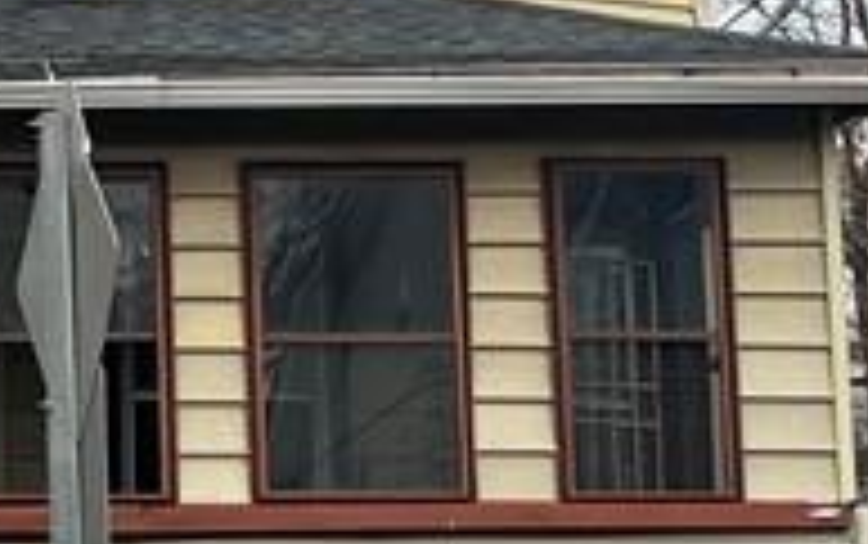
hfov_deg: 13.8
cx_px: -216
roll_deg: +0.2
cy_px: 81
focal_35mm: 146
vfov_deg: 9.0
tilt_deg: +9.7
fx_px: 3457
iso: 50
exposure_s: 1/709
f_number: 1.5
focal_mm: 5.7
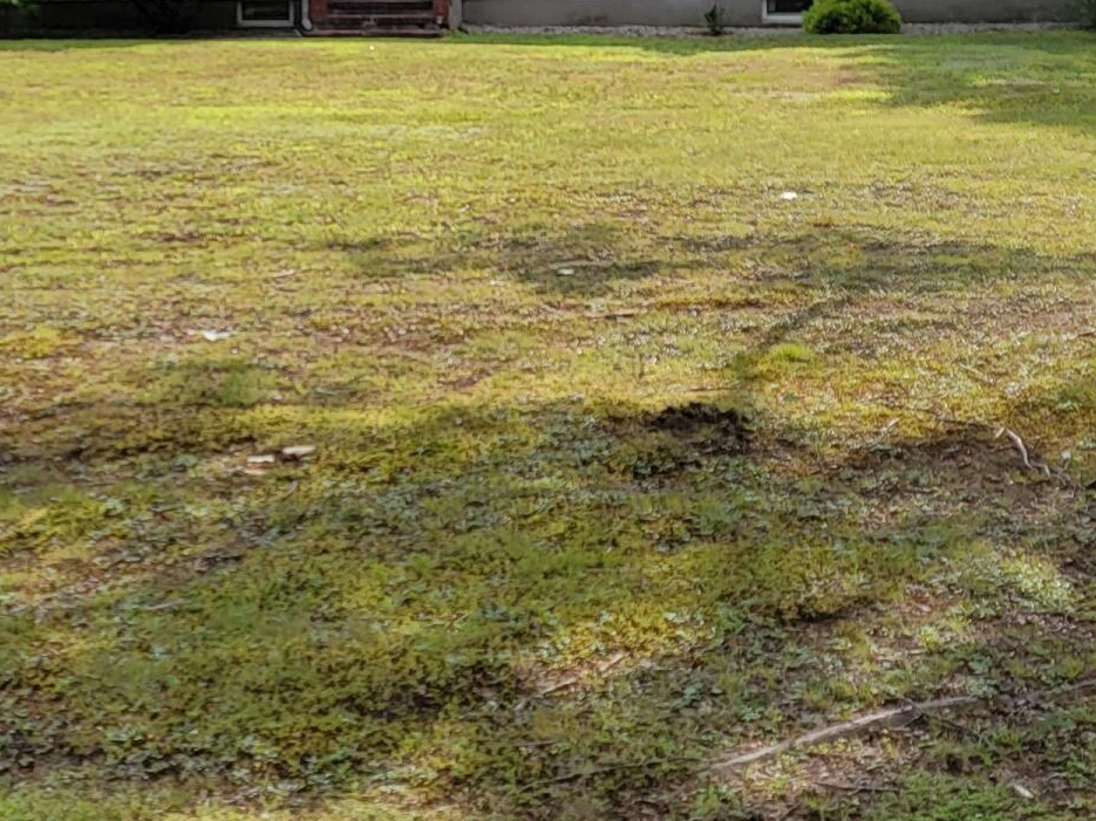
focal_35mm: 77
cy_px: 69
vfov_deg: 18.8
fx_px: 2438
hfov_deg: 25.3
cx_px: 504
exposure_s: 1/641
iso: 16
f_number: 1.8
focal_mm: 6.7
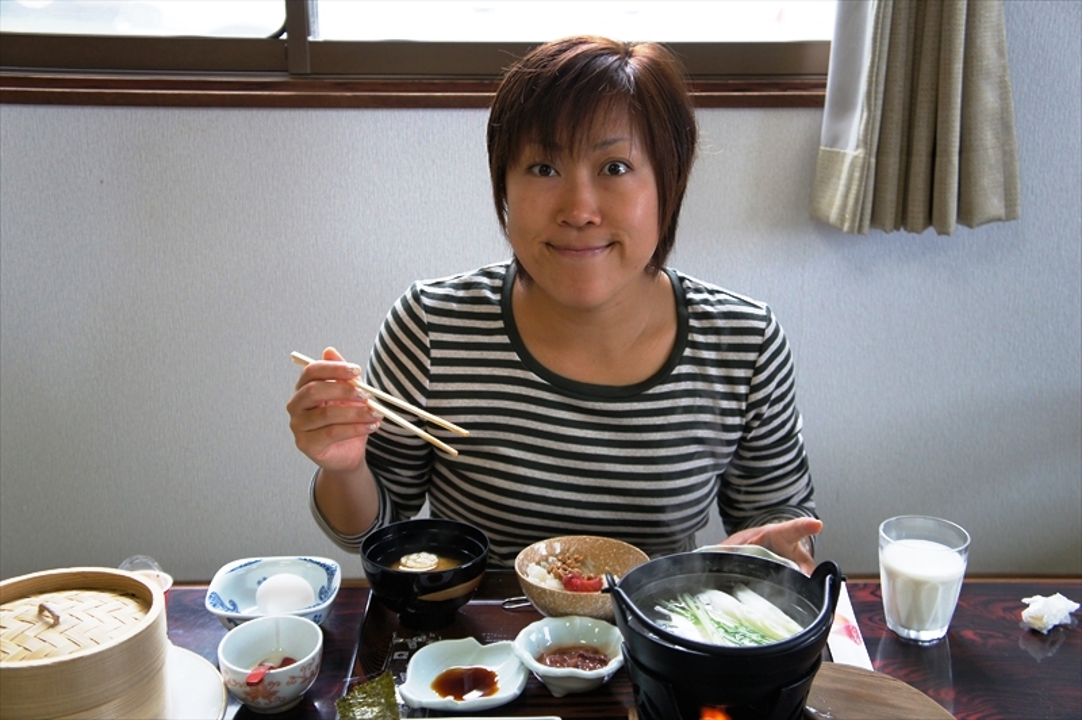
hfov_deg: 46.4
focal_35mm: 42
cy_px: 360
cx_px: 541
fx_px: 1261
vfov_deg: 31.8
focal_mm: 28
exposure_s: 1/160
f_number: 4
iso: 800
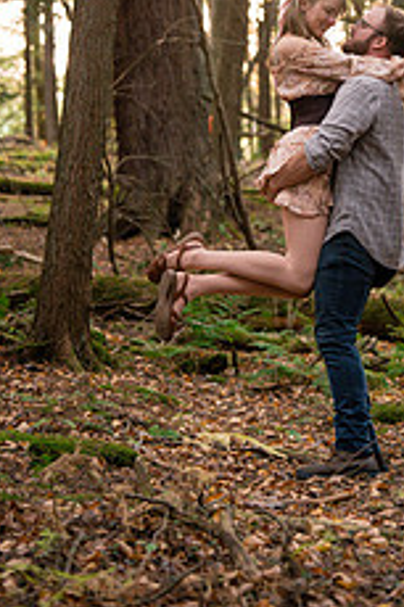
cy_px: 40
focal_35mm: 137
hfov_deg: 10.0
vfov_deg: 14.8
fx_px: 2309
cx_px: 275
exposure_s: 1/250
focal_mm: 70
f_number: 2.8
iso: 1000
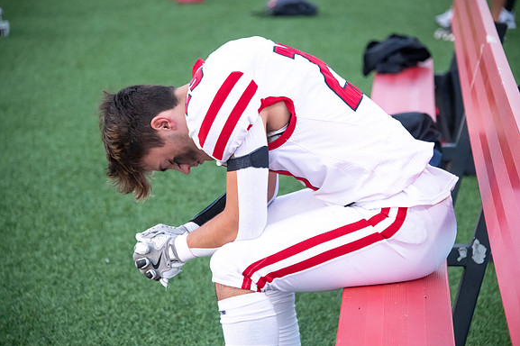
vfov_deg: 8.5
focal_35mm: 161
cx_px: 260
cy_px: 173
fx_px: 2324
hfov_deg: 12.8
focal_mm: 160
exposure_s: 1/500
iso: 4000
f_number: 5.6
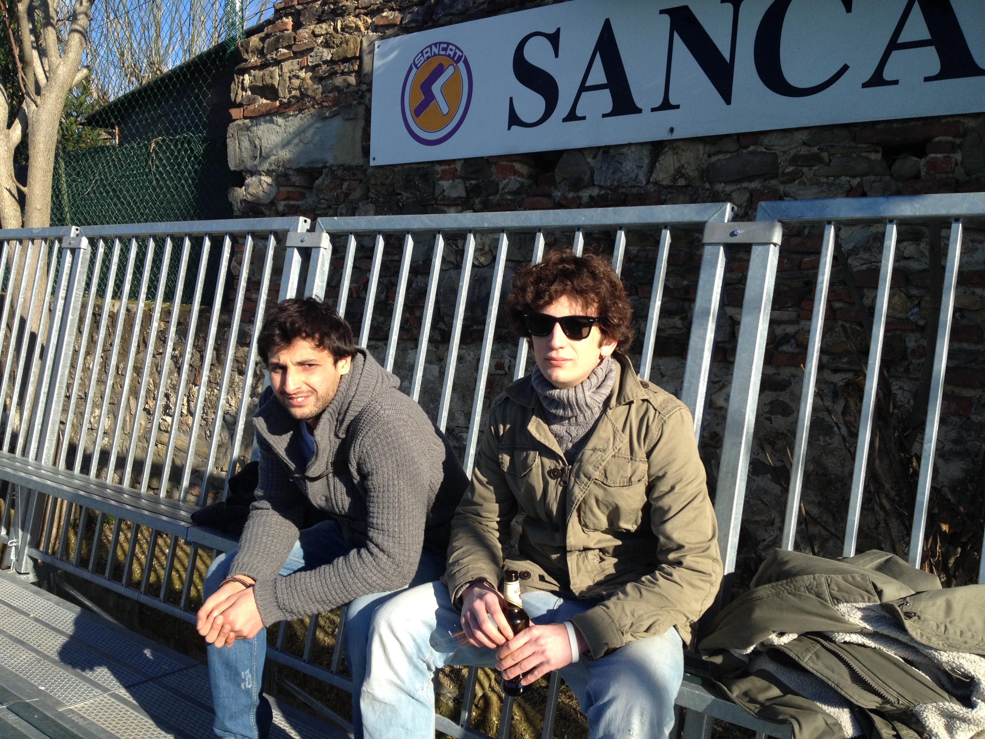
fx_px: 996
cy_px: 370
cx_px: 492
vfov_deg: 40.7
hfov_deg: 52.6
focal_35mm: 35
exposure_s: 1/1062
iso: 50
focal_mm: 4.28
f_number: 2.4
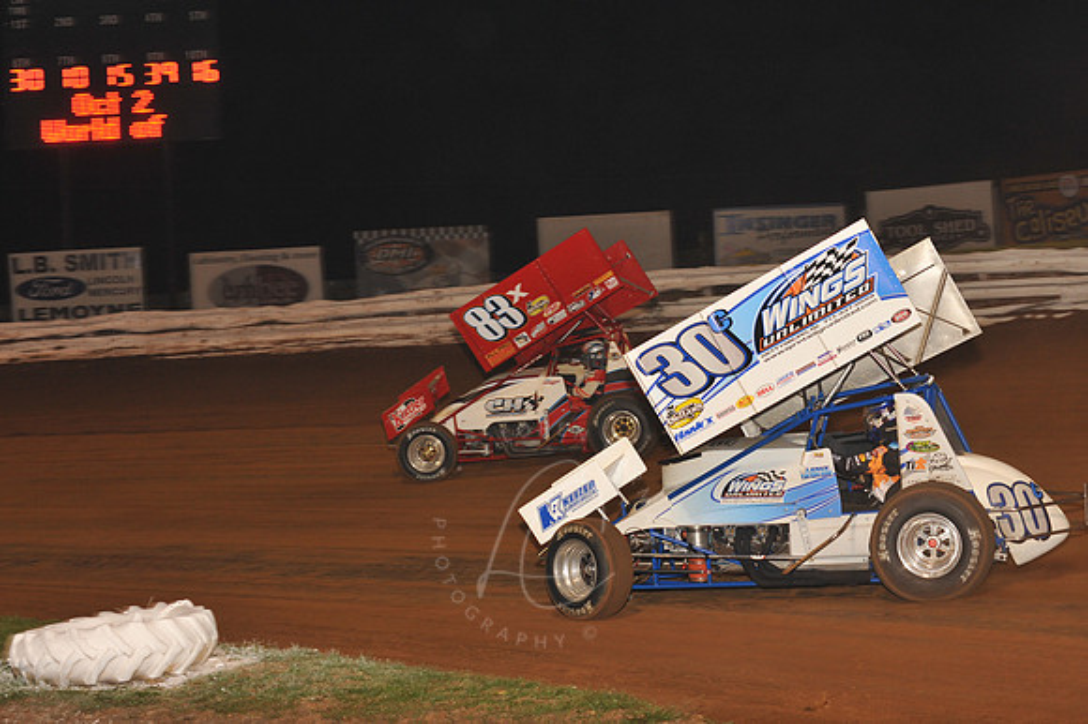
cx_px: 544
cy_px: 362
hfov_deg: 22.2
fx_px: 2779
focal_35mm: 92
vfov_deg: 14.8
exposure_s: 1/320
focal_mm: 92
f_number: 6.3
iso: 1250
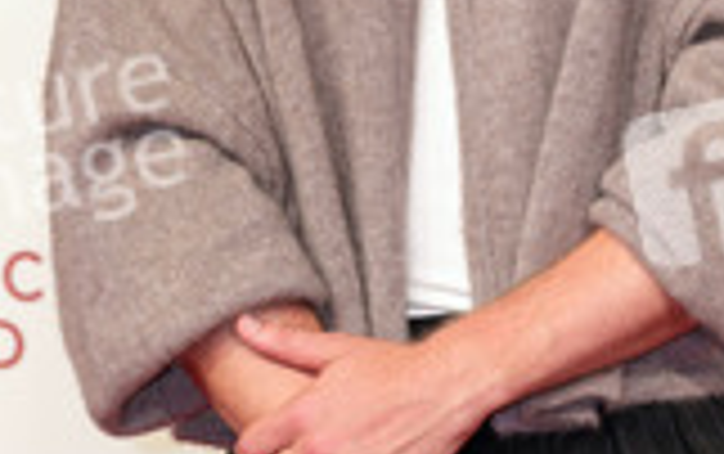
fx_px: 4148
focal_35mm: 210
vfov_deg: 6.2
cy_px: -63
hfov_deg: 10.0
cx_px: 445
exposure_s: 1/200
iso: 320
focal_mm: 83
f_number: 2.8
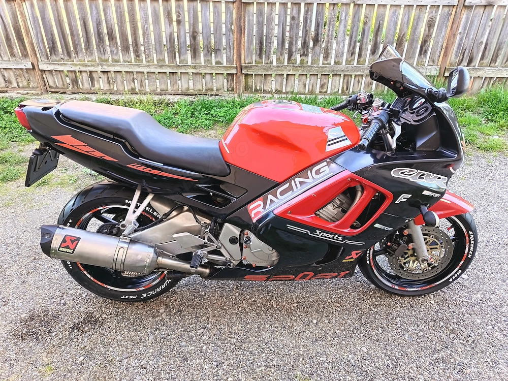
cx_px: 254
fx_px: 352
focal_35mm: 24
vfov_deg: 56.8
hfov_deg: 71.6
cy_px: 190
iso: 399
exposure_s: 1/100
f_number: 1.75
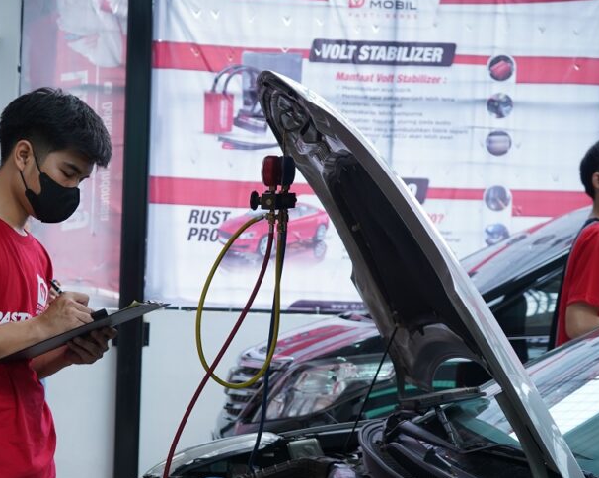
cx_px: 183
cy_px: 312
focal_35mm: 57
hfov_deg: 32.7
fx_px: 1010
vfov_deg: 26.5
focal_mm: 36
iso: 250
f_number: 4
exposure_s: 1/125
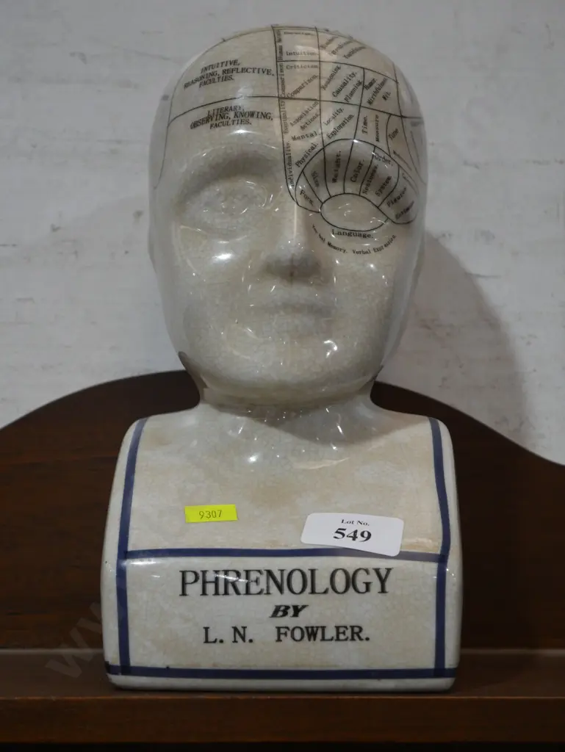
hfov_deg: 23.7
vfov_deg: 31.2
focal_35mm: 62
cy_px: 376
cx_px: 282
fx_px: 1348
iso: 800
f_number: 5.4
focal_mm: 31
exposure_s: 1/80
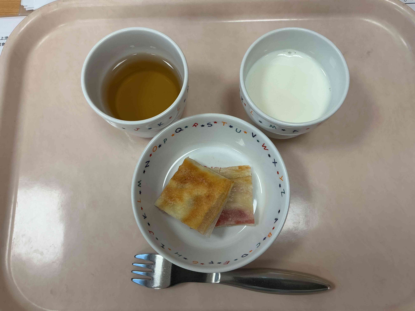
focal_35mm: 29
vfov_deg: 48.2
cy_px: 156
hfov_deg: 61.7
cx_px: 208
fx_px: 348
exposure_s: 1/120
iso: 32
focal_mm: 3
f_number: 1.8
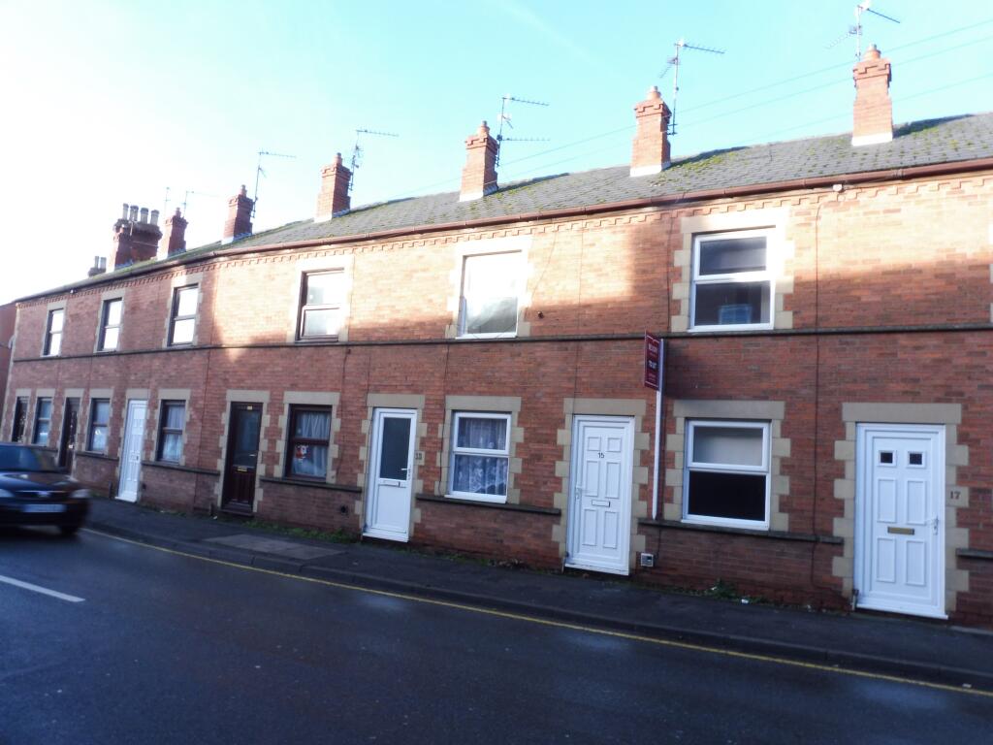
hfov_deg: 71.6
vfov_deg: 56.8
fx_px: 688
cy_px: 372
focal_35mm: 24
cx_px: 496
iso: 100
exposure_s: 1/30
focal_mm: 4.3
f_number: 8
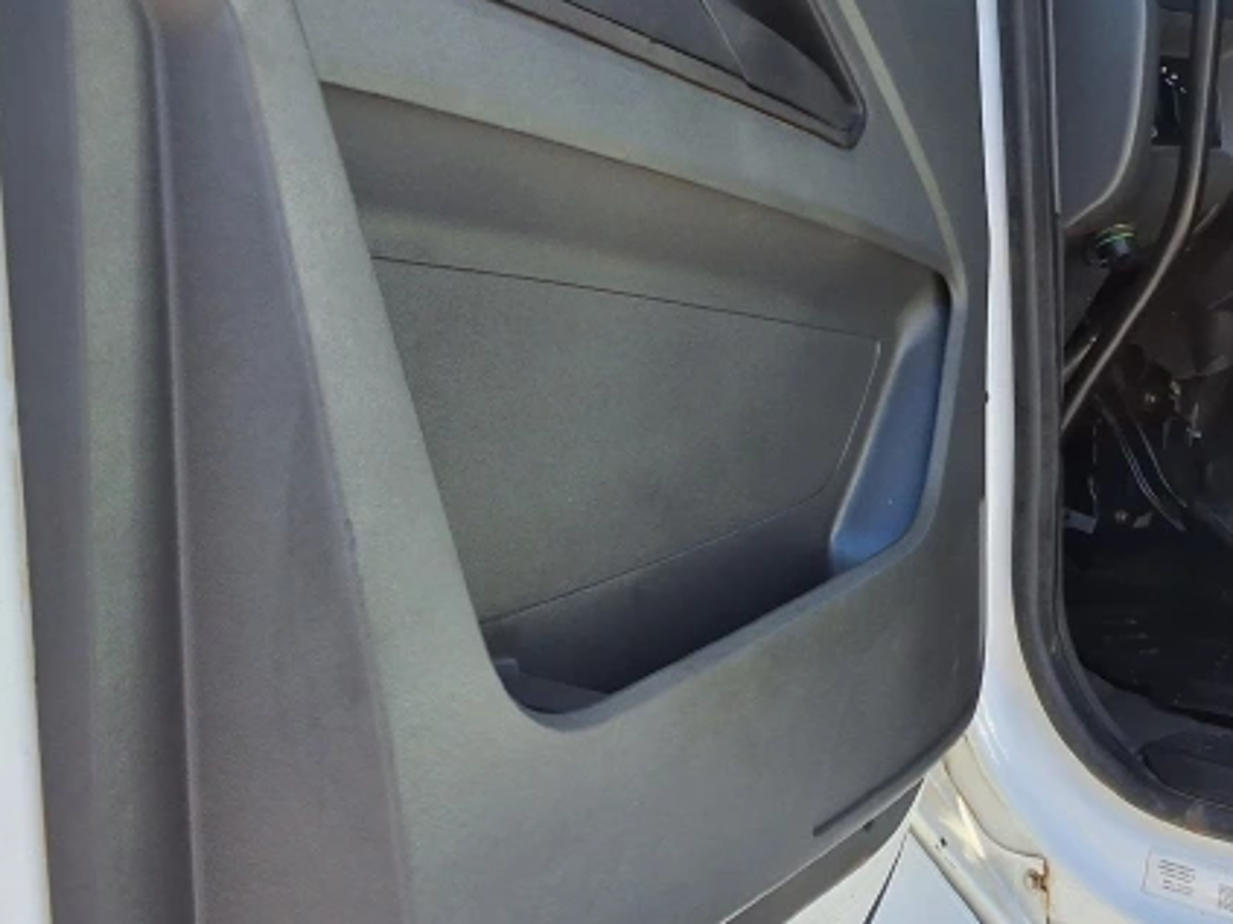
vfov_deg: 27.5
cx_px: 1067
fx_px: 1887
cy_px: 402
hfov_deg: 34.5
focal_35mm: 53
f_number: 1.9
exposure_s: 1/354
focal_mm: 2.91
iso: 32
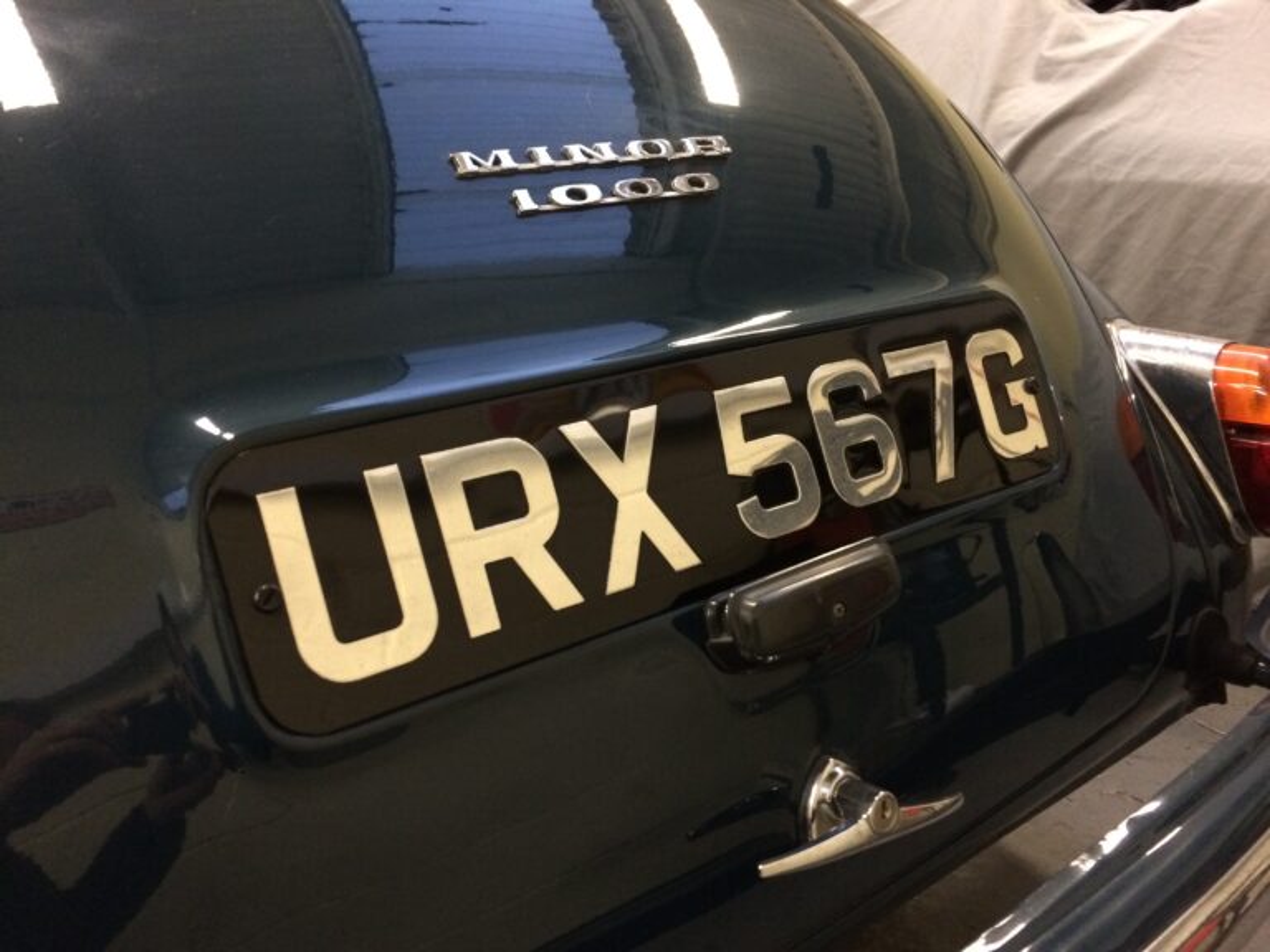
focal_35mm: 29
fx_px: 1064
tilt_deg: -17.2
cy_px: 476
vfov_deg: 48.2
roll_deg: +1.9
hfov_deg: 61.7
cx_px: 635
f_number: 2.2
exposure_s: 1/15
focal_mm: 4.15
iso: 320
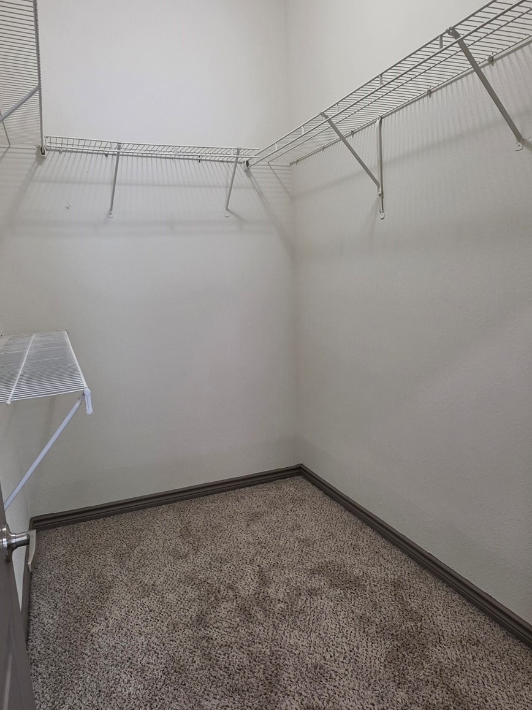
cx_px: 275
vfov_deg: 73.9
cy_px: 371
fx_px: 471
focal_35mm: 23
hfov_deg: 58.8
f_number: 1.9
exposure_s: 1/60
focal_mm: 2.2
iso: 250
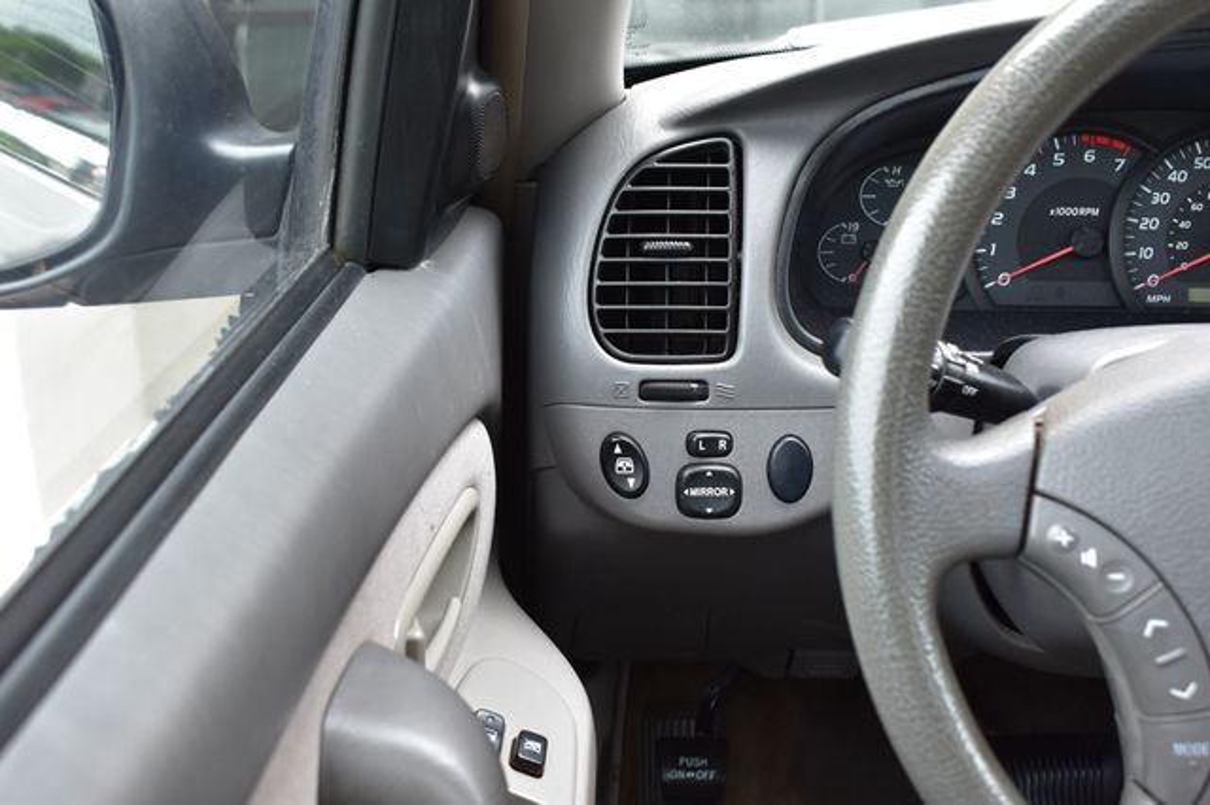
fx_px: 1461
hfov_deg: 45.0
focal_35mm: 44
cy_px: 402
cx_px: 605
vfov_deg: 30.8
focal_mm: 29
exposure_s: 1/25
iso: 400
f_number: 7.1
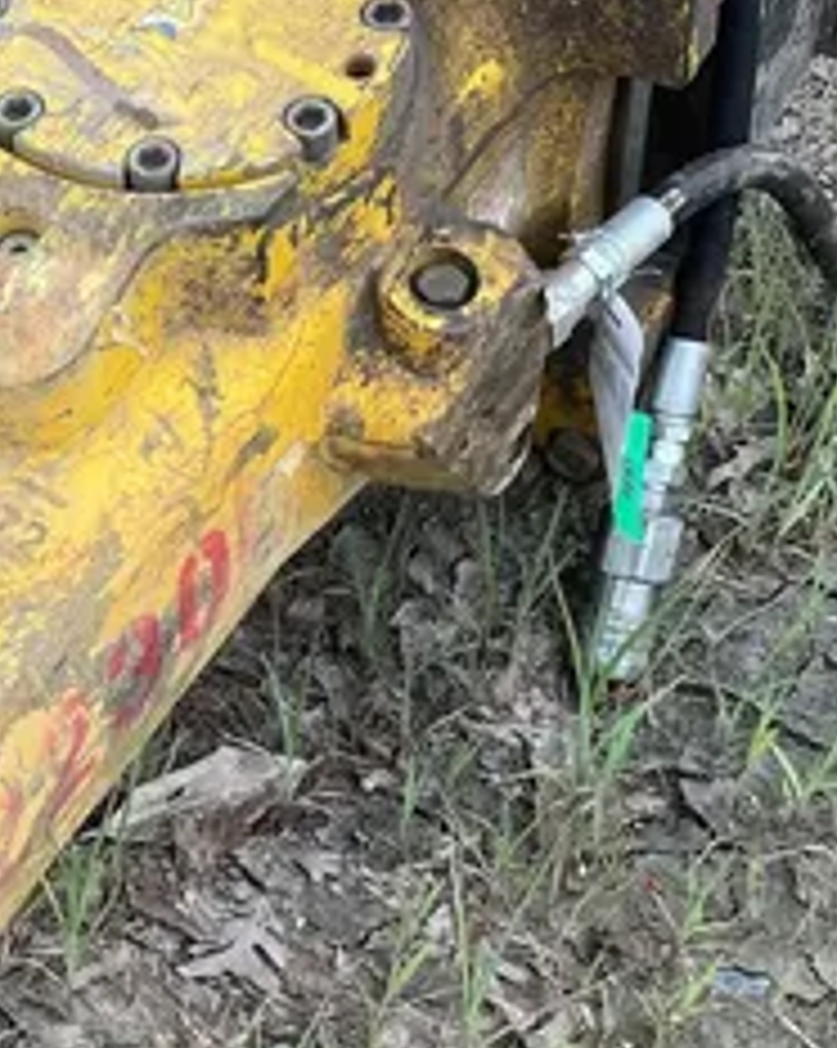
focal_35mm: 80
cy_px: 704
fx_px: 2480
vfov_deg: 23.8
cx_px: -27
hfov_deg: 18.6
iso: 32
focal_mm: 4.2
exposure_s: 1/567
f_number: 1.6
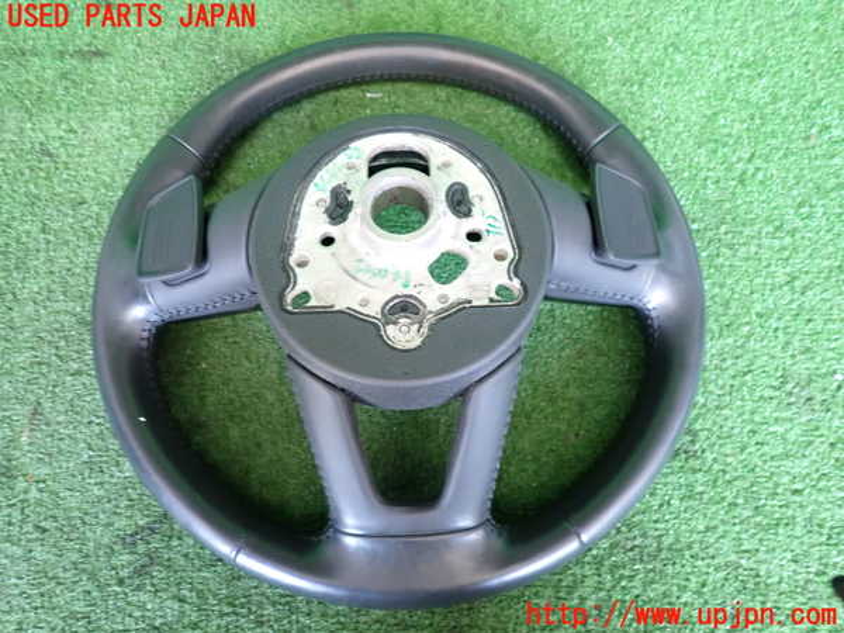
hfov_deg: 69.4
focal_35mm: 25
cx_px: 422
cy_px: 316
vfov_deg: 54.9
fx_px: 610
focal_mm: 4.5
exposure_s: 1/30
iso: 640
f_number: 2
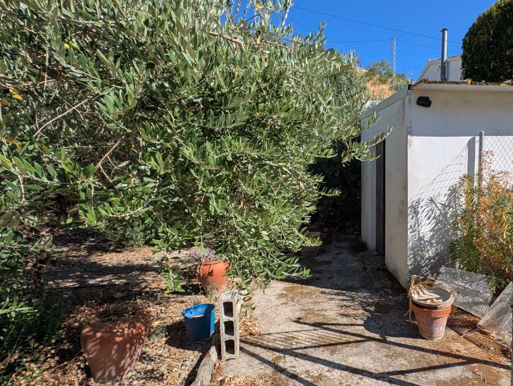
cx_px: 342
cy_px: 207
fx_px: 267
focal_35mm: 18
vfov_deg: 71.6
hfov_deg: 84.6
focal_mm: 2.23
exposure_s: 1/2004
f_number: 1.95
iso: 38
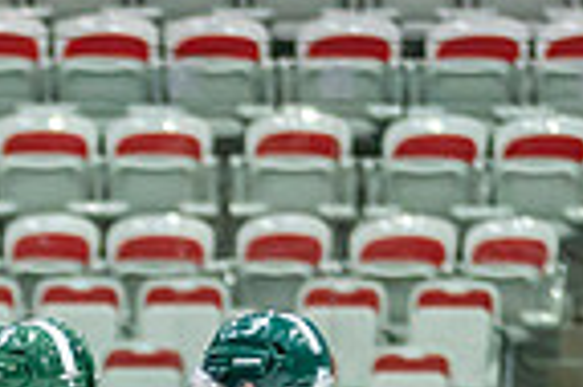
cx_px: 108
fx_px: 13766
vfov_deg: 1.6
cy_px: 822
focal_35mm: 851
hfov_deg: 2.4
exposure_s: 1/640
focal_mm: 140
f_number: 3.2
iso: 1000
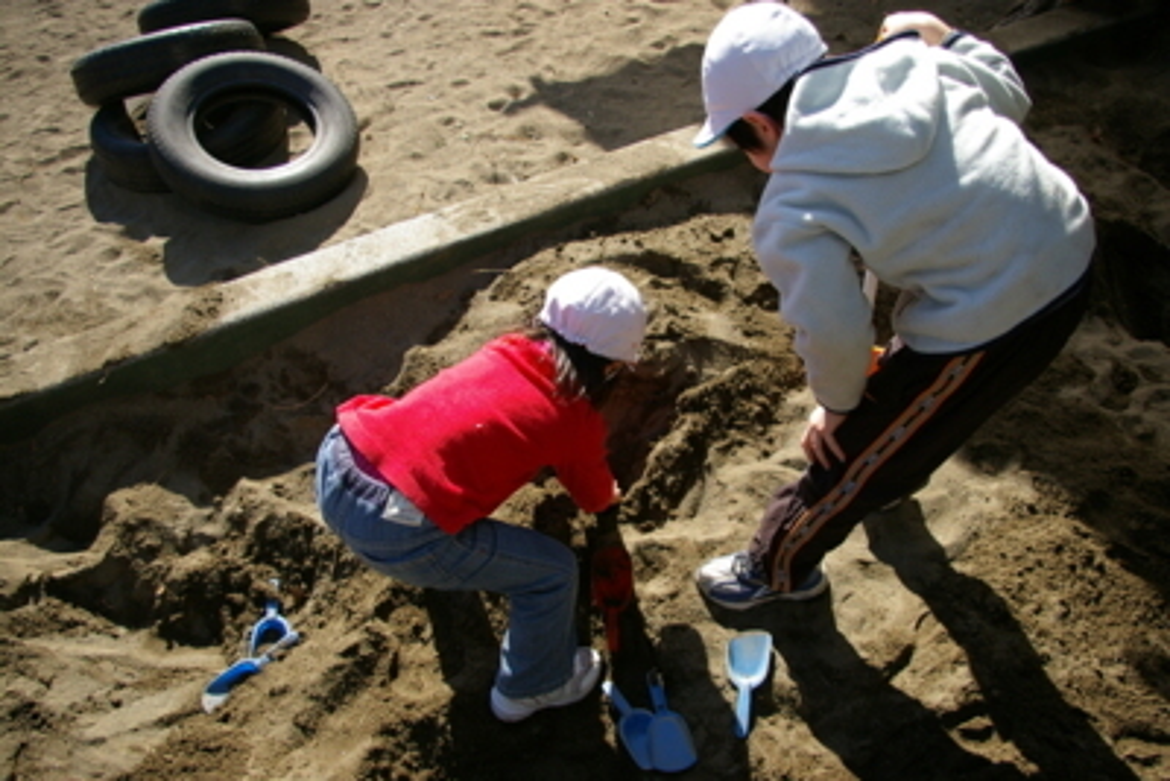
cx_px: 585
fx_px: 878
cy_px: 390
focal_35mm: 27
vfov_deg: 48.0
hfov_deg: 67.4
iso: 200
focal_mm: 18
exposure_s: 1/500
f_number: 4.5
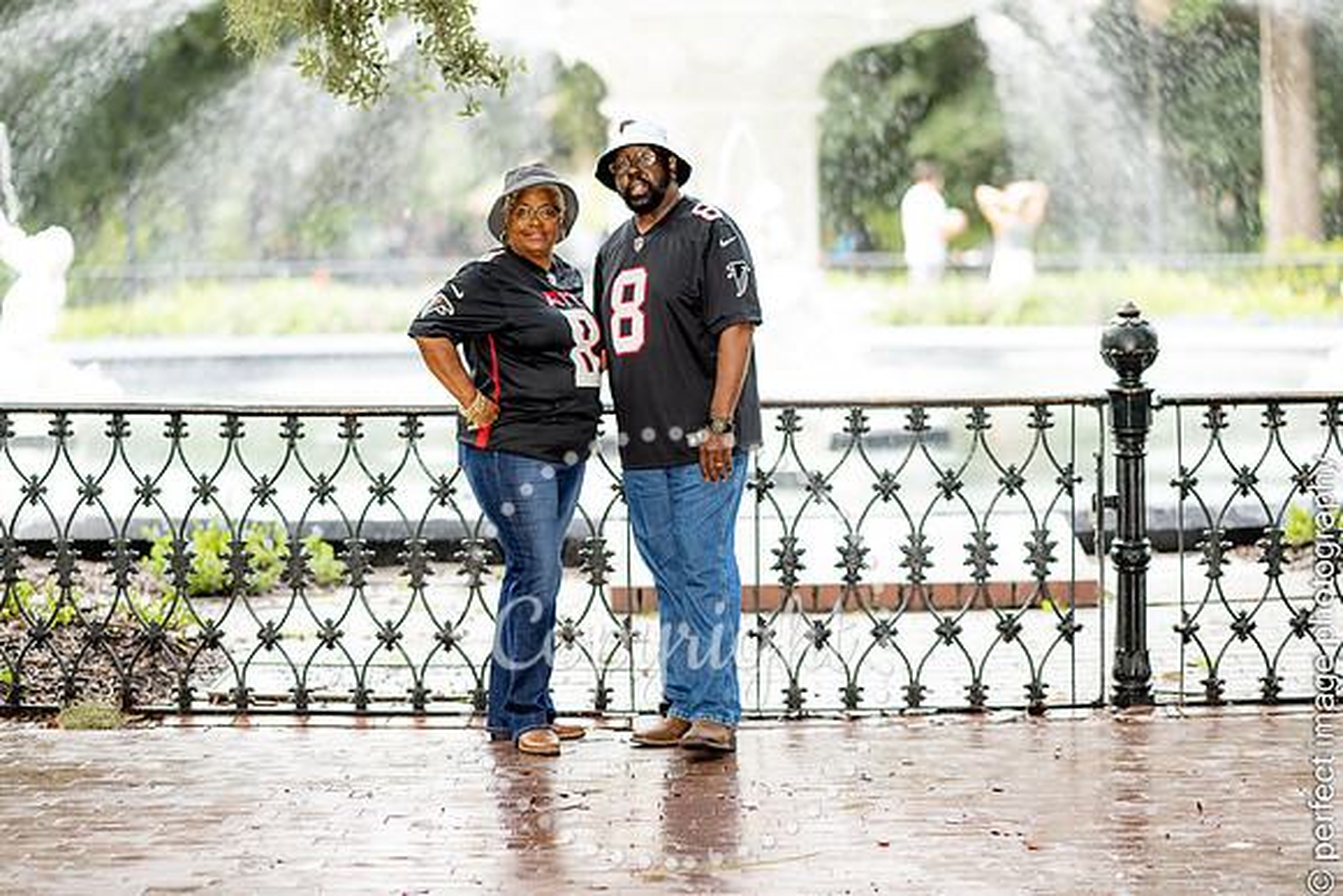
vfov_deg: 12.6
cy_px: 448
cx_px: 672
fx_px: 4060
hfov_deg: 18.8
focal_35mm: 109
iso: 100
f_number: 1.8
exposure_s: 1/200
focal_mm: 105
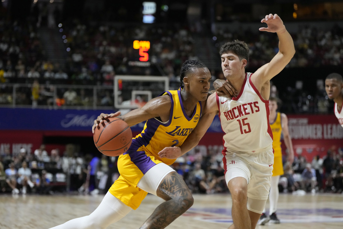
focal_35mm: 94
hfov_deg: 21.7
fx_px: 895
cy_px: 114
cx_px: 172
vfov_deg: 14.5
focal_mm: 94
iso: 5000
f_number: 2.8
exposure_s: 1/2000
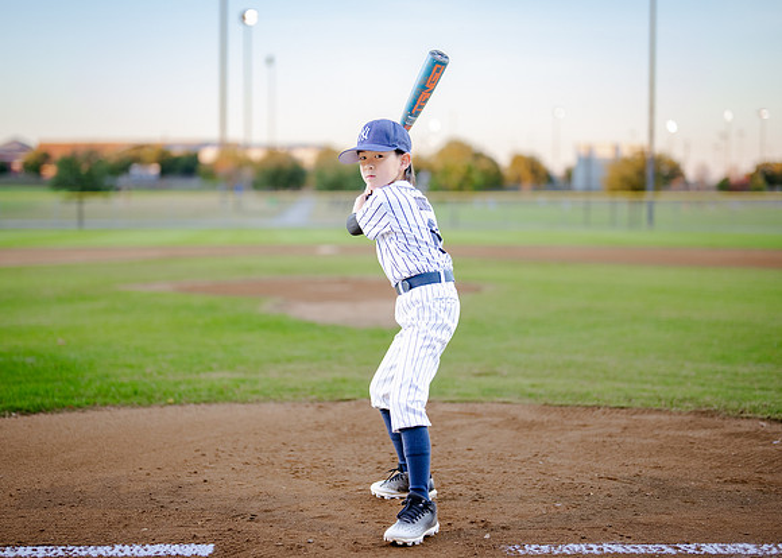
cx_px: 362
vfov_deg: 23.7
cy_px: 276
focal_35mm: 60
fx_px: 1333
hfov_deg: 32.7
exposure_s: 1/1000
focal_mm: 50
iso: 250
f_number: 1.2
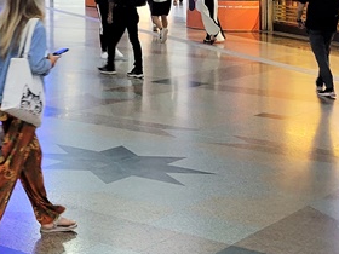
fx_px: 911
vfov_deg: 15.1
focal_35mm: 93
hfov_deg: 17.9
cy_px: -81
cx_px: -223
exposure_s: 1/50
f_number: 1.8
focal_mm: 5.4
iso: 250
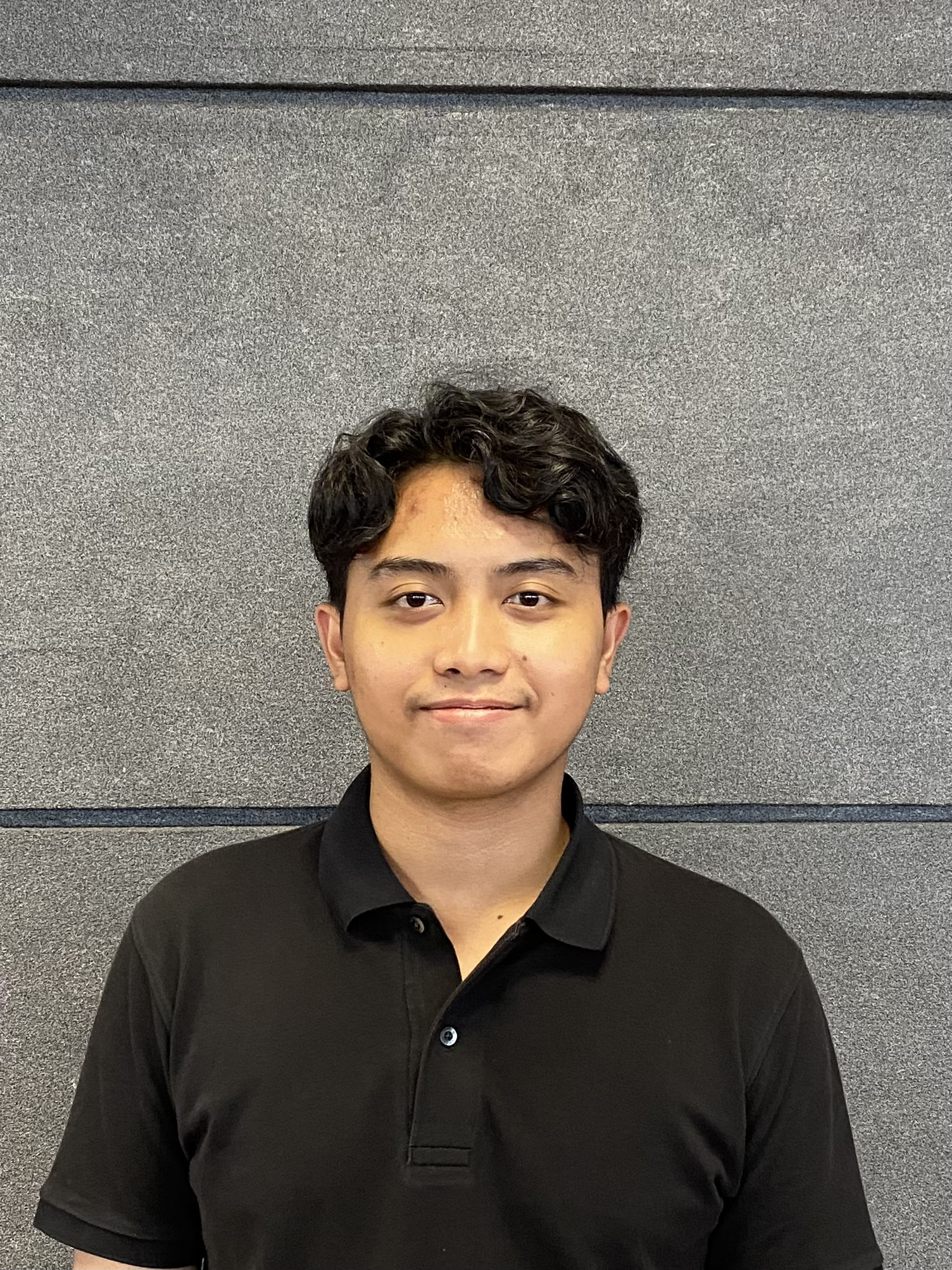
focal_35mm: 26
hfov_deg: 53.1
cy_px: 635
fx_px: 953
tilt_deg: -0.9
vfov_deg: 67.3
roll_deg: -0.4
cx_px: 476
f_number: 1.8
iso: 200
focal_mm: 4.25
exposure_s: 1/50
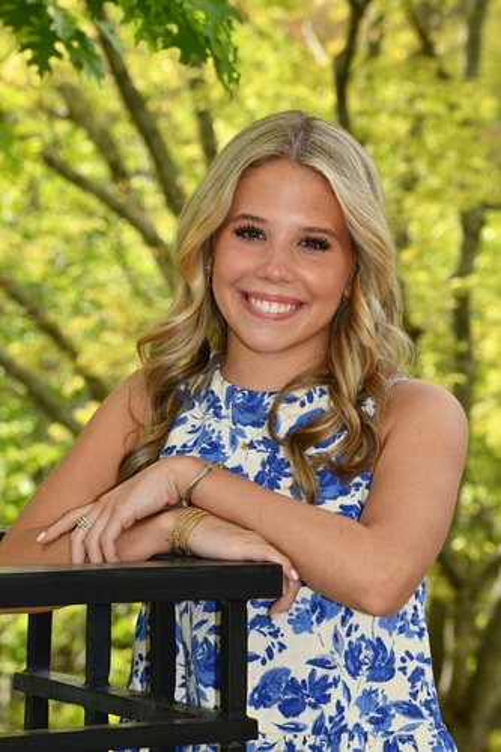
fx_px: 3446
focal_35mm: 165
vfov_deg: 12.5
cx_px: 250
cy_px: 376
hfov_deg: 8.3
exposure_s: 1/250
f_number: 14
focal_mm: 165
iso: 800
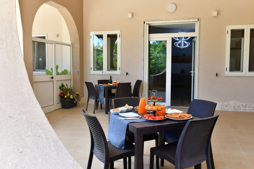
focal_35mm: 31
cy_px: 84
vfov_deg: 42.3
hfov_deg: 60.3
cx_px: 127
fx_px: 219
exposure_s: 1/13
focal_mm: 31
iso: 200
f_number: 11
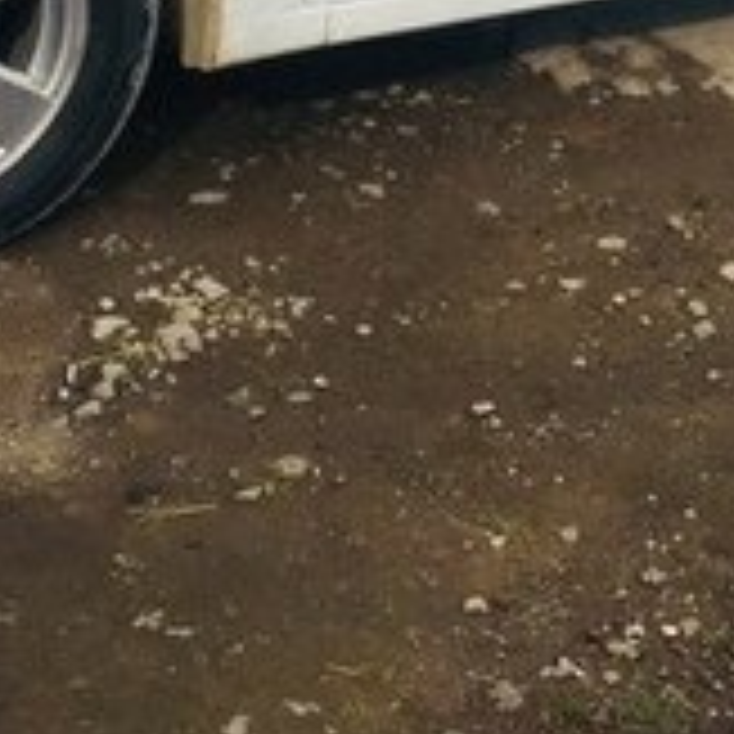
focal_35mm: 104
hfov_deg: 16.7
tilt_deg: -19.1
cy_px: -205
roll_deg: -3.7
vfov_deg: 15.9
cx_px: 437
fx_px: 2495
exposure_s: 1/2326
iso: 32
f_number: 2.2
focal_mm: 4.15
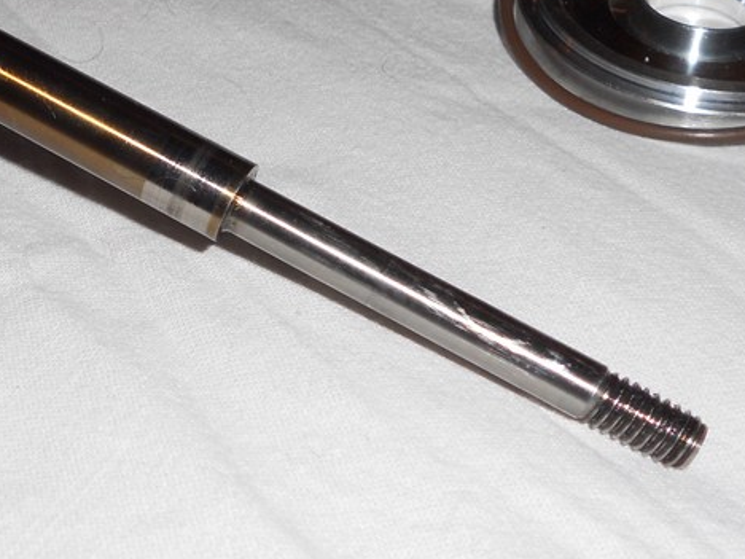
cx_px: 5
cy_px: 104
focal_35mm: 70
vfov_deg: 20.7
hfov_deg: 26.3
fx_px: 1507
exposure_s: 1/25
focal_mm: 5.8
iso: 80
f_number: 8.8
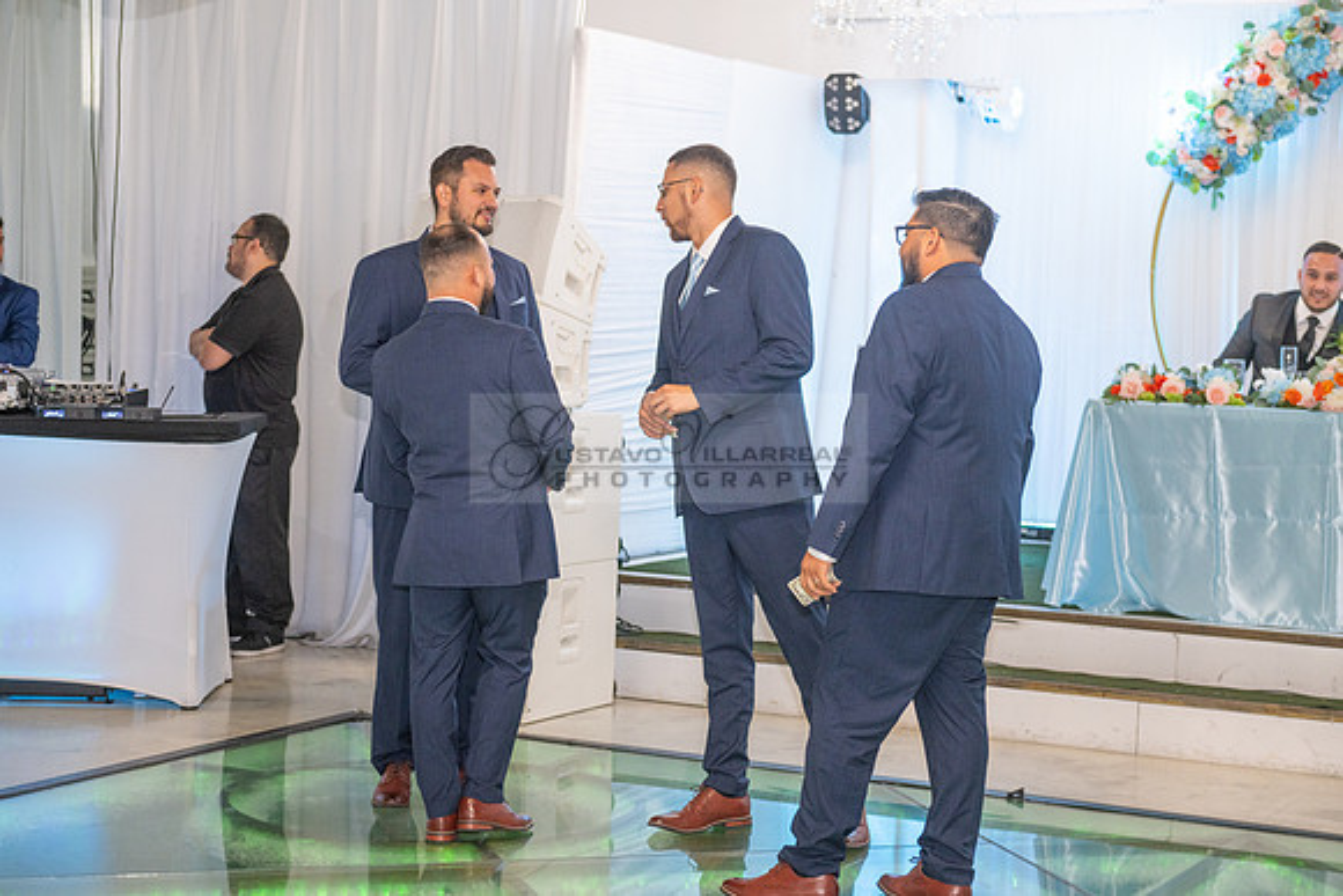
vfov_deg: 19.5
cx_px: 672
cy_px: 448
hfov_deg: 28.8
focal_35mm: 70
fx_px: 2612
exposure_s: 1/160
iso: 1000
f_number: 3.2
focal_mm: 70
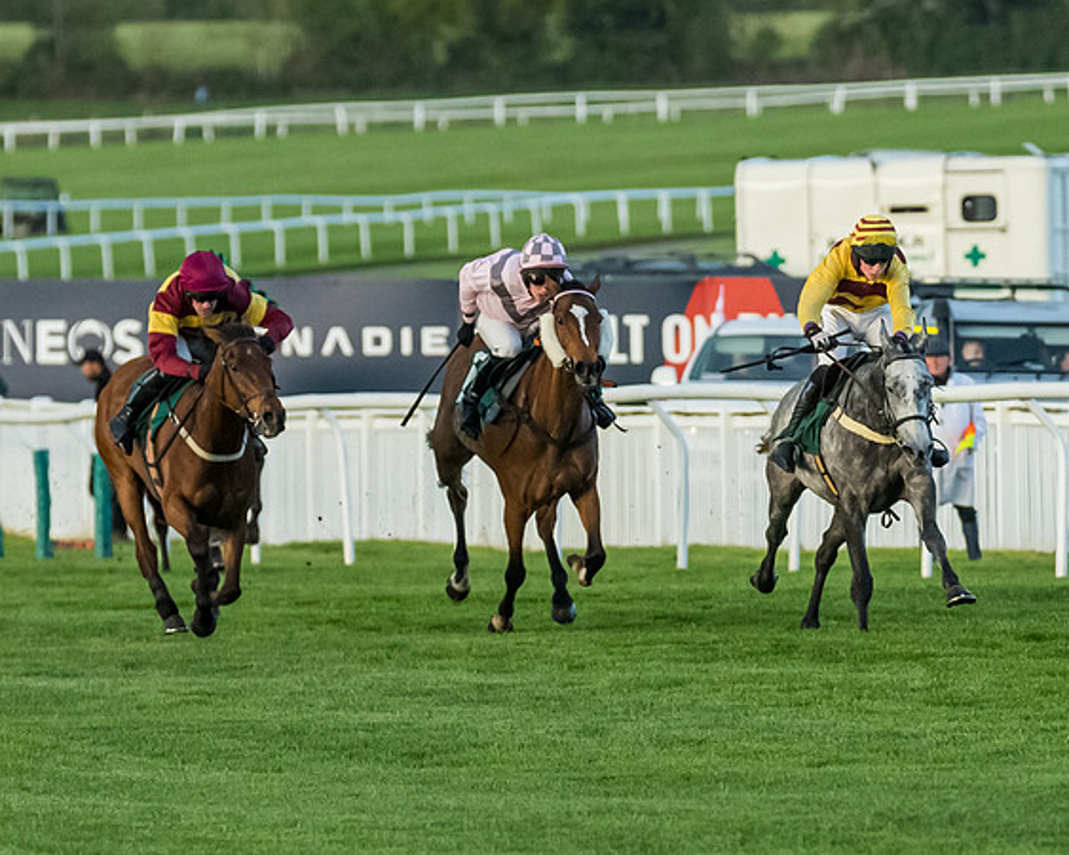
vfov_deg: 2.4
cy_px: 444
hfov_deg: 3.0
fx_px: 20302
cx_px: 773
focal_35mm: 642
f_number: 4
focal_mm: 240
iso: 4000
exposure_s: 1/2500
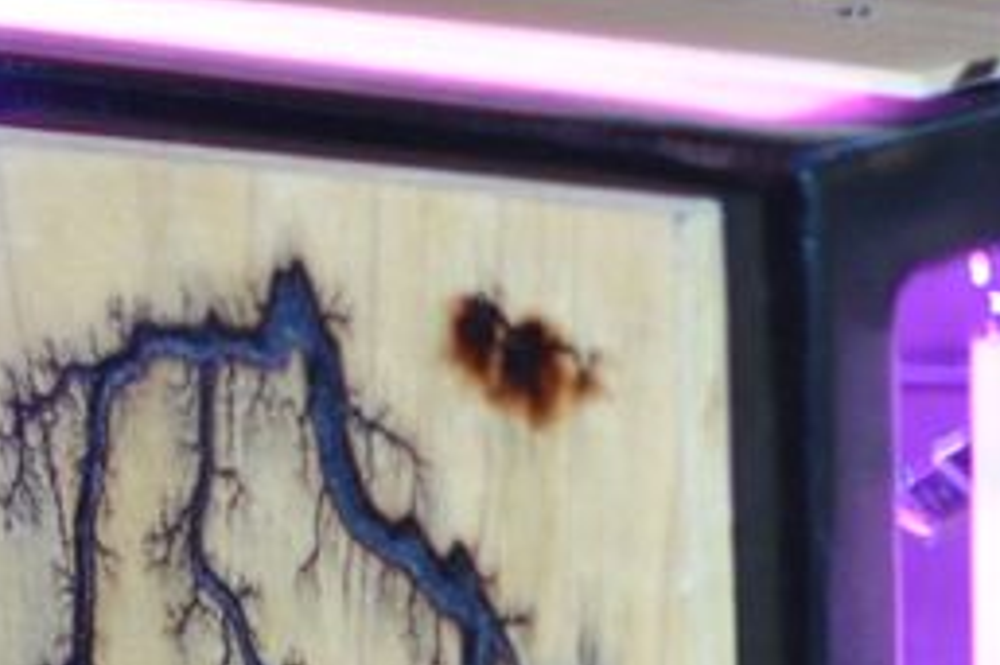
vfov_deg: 5.5
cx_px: 447
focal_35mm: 245
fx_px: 6810
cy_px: 1375
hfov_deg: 8.4
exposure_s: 1/13
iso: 1600
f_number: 1.8
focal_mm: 35
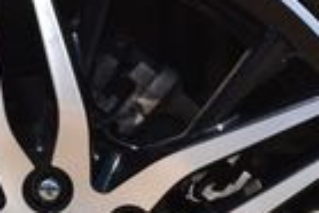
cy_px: 293
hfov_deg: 9.9
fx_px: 1836
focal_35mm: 207
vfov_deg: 6.6
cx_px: 117
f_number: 11
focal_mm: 30
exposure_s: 1/500
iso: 250
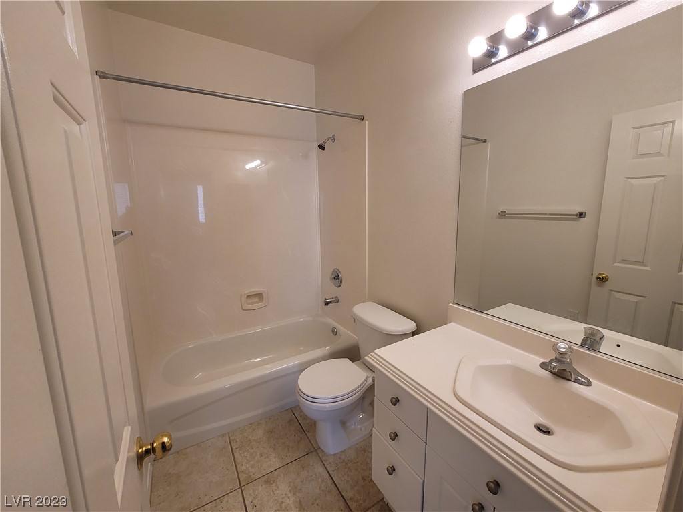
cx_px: 342
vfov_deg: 89.9
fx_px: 256
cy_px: 256
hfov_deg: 106.2
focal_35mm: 13
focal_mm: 2.2
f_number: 2.2
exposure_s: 1/120
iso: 100
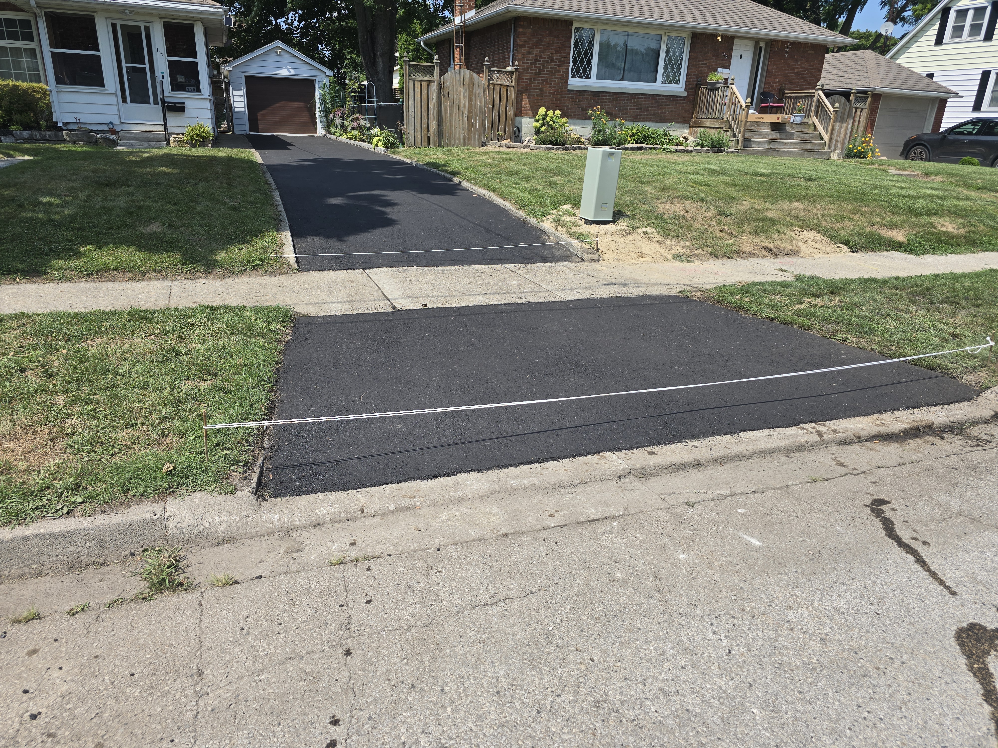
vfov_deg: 58.9
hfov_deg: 73.9
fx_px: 663
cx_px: 499
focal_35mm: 23
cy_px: 374
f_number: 1.7
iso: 12
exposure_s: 1/767
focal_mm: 6.3
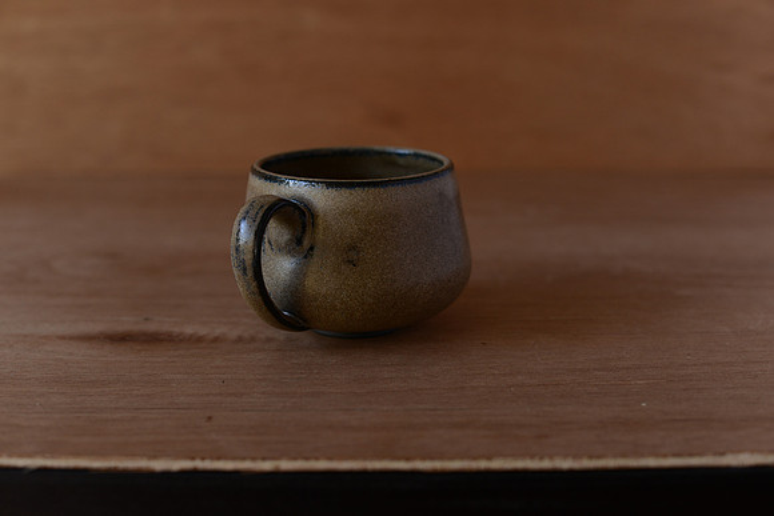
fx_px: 1075
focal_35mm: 50
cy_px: 258
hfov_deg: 39.6
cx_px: 387
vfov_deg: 27.0
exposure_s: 1/100
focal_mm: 50
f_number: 3.5
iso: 500
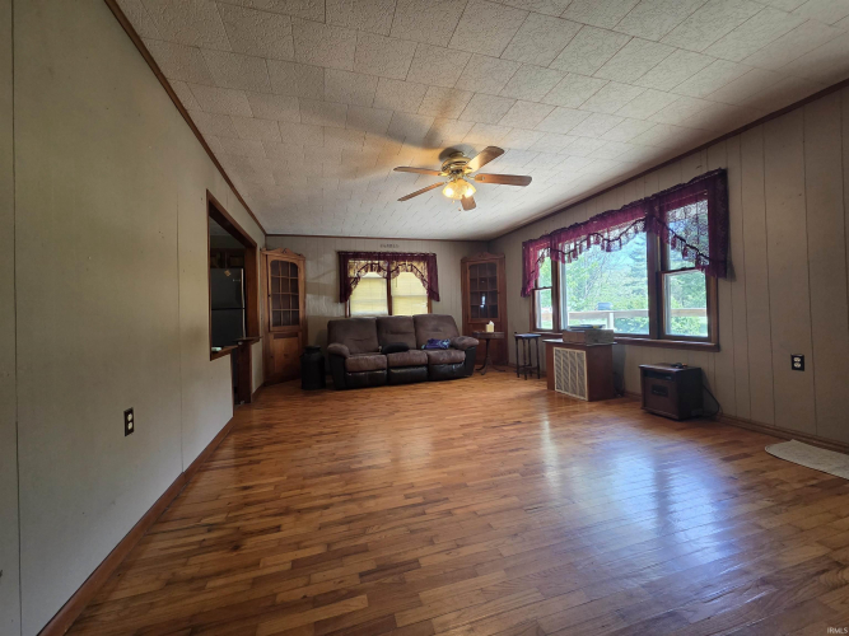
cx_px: 424
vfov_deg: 89.9
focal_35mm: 13
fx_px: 319
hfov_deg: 106.2
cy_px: 318
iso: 160
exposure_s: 1/60
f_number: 2.2
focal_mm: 2.2
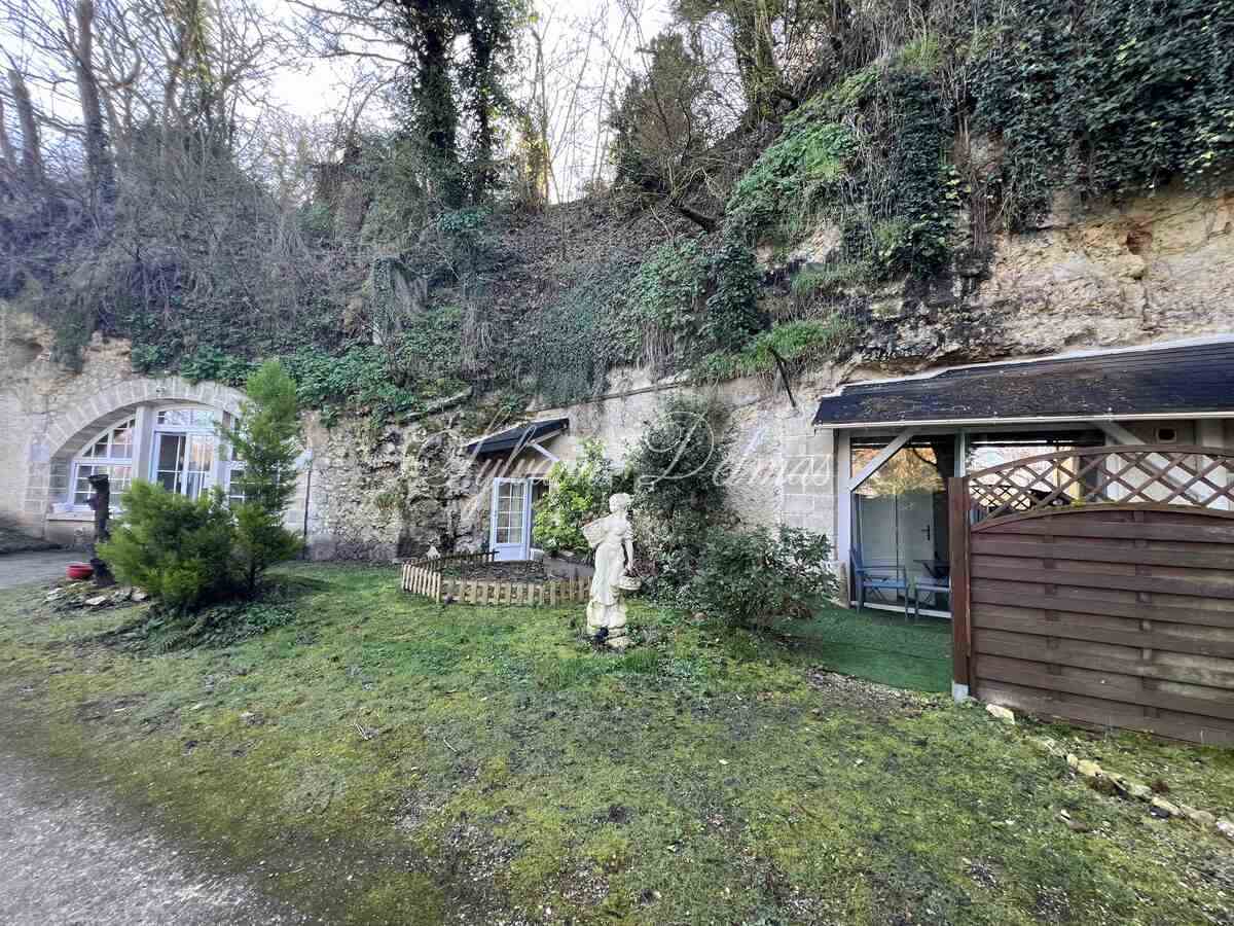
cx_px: 617
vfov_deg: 89.9
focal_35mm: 13
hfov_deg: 106.2
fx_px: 463
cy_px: 463
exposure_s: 1/99
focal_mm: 1.57
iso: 80
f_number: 1.8
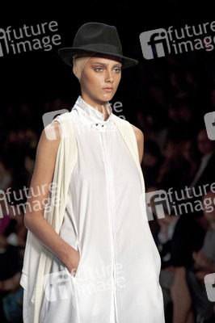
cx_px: 108
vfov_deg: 13.3
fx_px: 1391
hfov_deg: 8.8
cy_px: 162
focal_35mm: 155
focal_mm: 155
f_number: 7.1
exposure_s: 1/250
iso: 1600
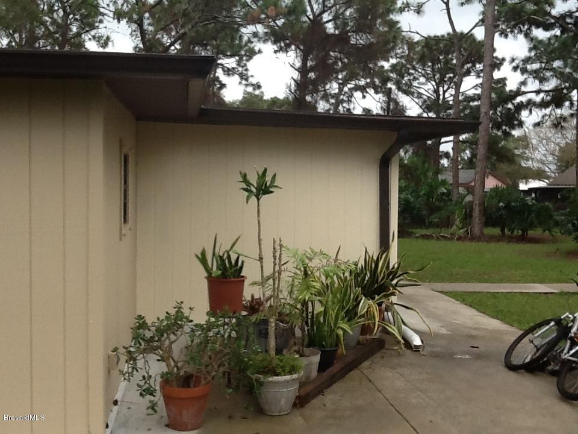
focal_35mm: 44
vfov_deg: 32.9
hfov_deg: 42.9
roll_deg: -0.8
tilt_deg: -2.3
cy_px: 217
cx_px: 289
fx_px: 735
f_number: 2.4
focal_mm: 2.03
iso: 40
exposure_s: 1/262
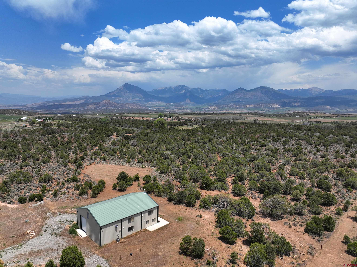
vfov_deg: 56.8
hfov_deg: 71.6
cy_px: 134
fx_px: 247
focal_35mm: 24
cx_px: 178
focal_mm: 12.29
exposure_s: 1/2000
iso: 100
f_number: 2.8
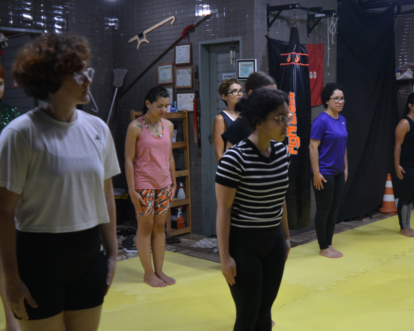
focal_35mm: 47
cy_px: 165
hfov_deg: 38.5
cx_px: 312
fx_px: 576
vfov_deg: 32.1
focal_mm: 20
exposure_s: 1/50
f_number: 3.5
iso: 800
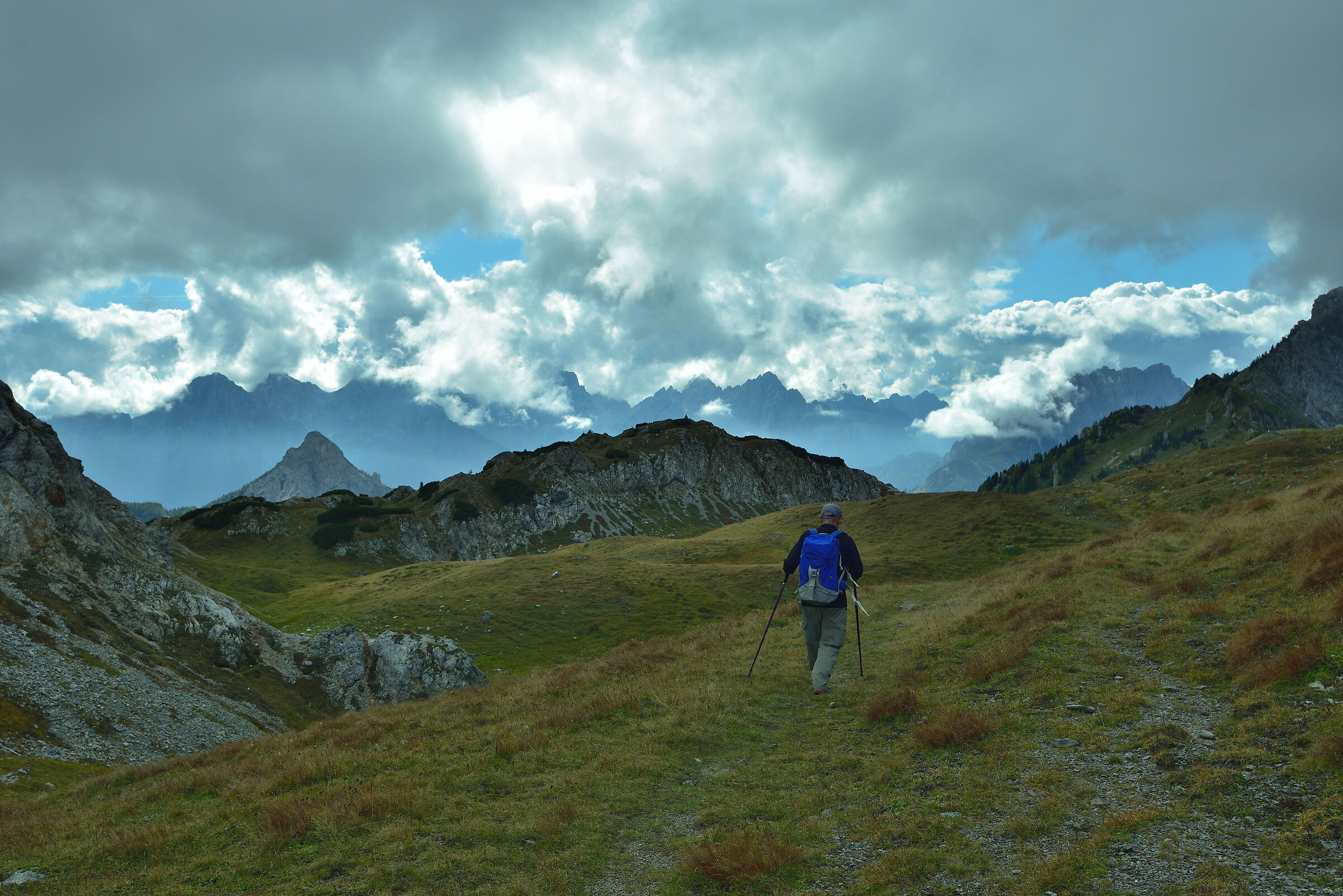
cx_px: 672
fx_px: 1306
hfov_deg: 54.4
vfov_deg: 37.9
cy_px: 448
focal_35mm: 35
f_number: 10
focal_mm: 35
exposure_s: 1/400
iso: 100
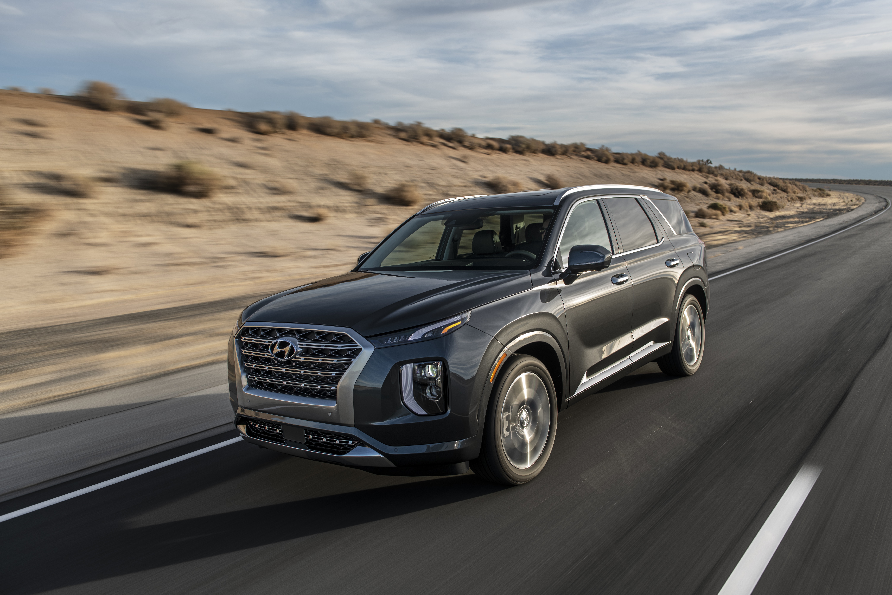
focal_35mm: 28
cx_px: 446
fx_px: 694
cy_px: 298
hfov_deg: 65.5
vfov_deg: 46.4
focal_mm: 28
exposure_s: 1/50
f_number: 5
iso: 31
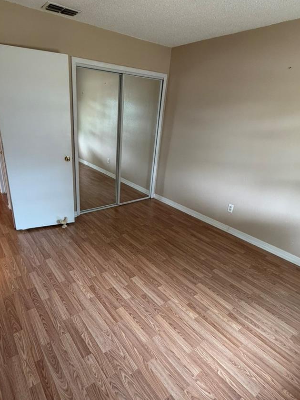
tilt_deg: -23.0
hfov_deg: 65.6
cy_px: 211
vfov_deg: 81.7
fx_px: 231
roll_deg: -4.2
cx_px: 127
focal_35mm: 20
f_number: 2.2
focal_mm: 2.22
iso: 320
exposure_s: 1/60
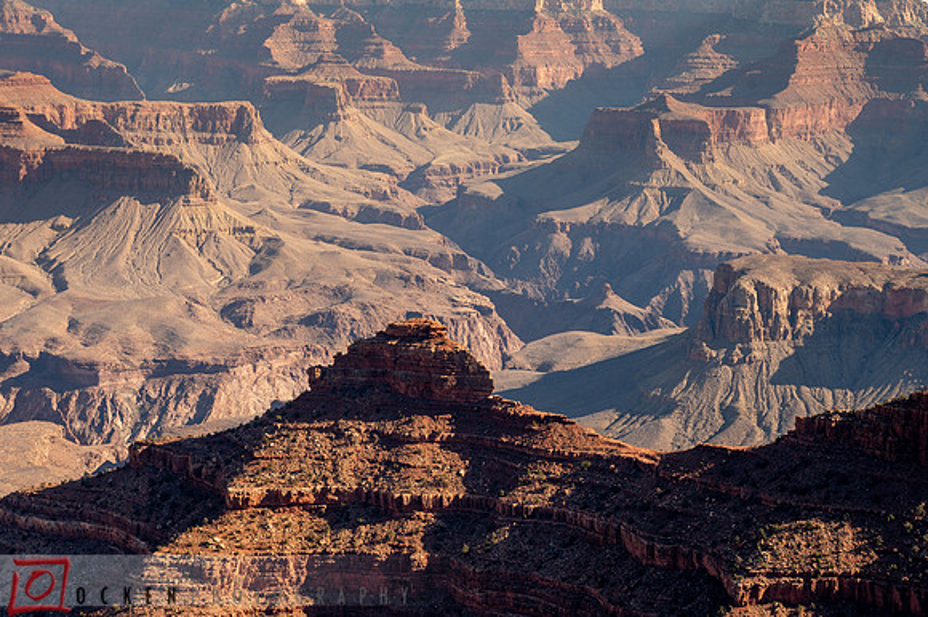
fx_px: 1850
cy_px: 301
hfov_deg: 28.2
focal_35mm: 72
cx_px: 464
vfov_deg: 19.0
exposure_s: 1/800
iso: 400
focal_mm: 70
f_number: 8
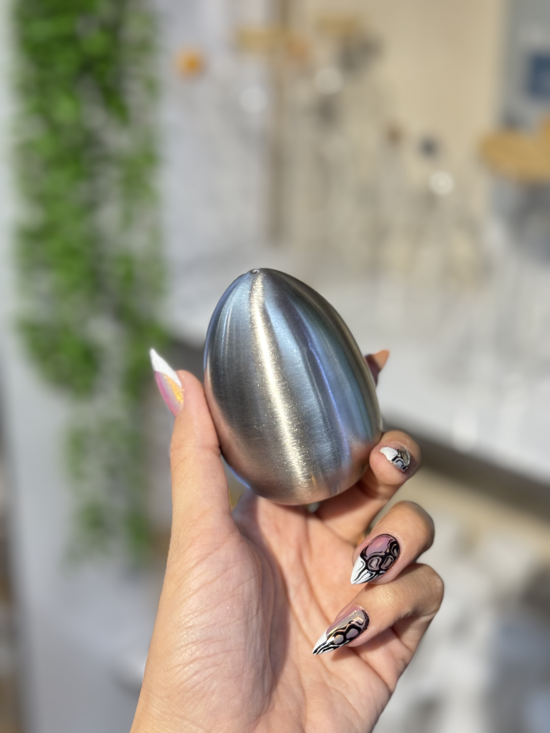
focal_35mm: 48
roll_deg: -1.6
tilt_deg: -23.9
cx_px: 275
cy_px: 366
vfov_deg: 39.7
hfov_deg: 30.3
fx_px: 1017
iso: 50
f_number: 1.78
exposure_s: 1/100
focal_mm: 6.76
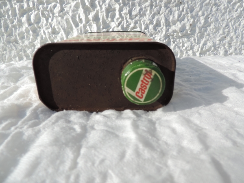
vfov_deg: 56.8
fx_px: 169
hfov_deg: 71.6
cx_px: 122
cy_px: 92
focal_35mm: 24
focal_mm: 4.3
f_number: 3
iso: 80
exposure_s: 1/1000
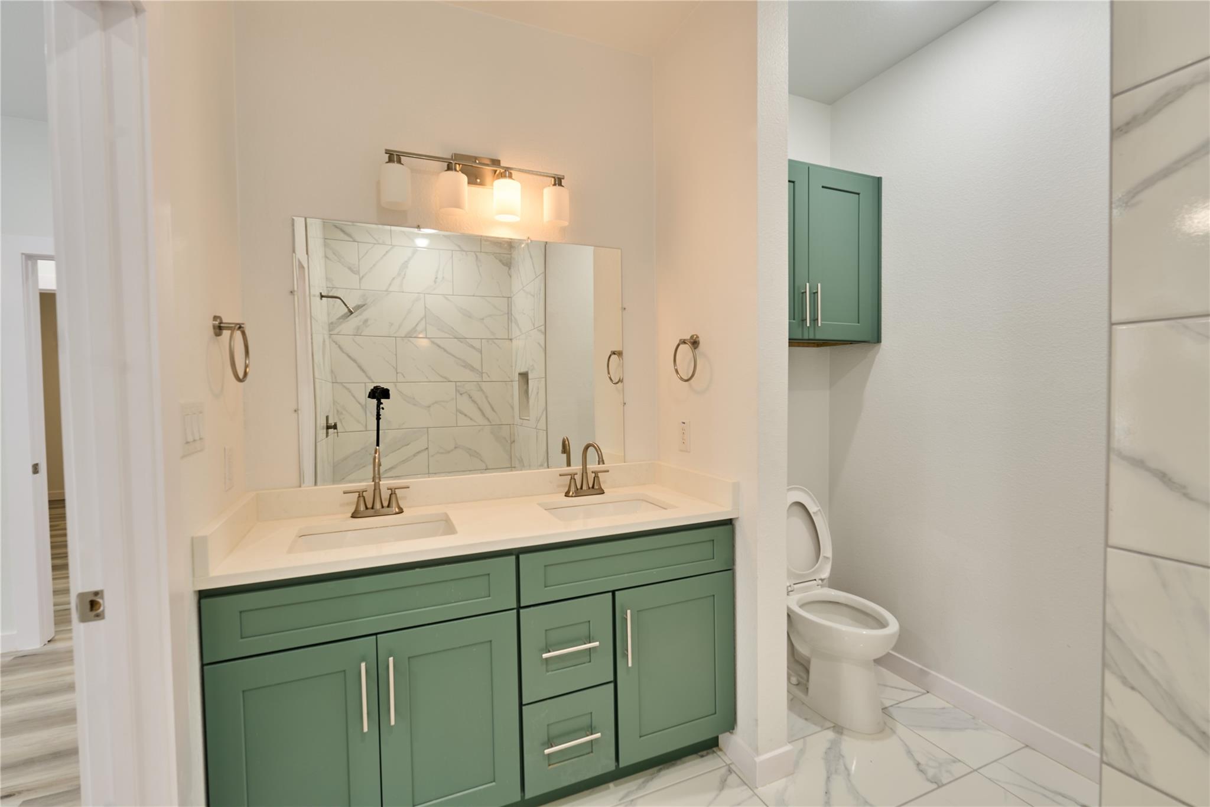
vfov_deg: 73.7
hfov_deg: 96.7
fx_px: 538
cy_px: 404
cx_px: 605
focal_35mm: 16
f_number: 9
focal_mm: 16
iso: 100
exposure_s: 1/5
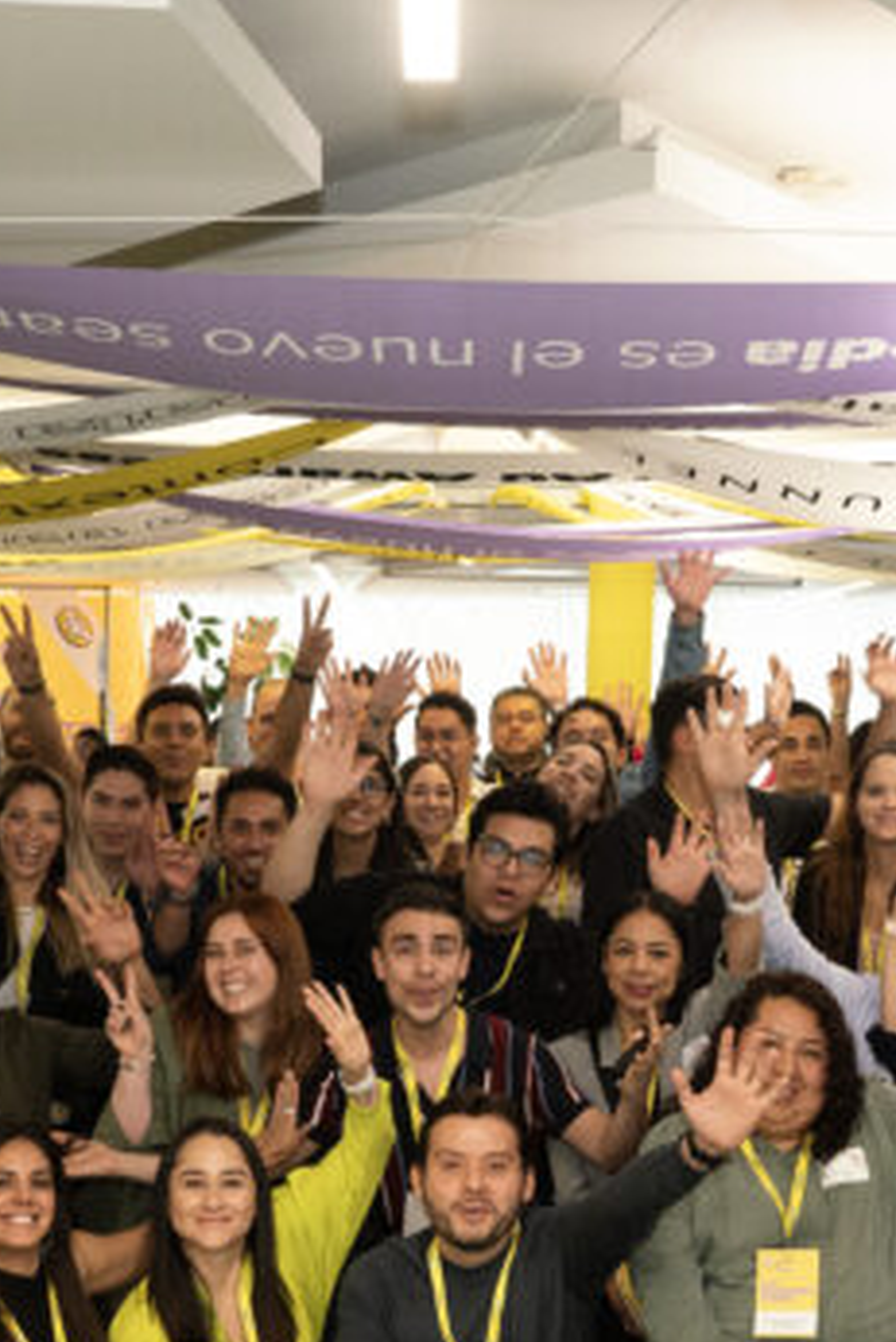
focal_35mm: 71
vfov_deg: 28.2
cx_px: 372
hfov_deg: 19.2
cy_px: 917
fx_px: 2648
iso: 1000
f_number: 5.6
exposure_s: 1/60
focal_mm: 24
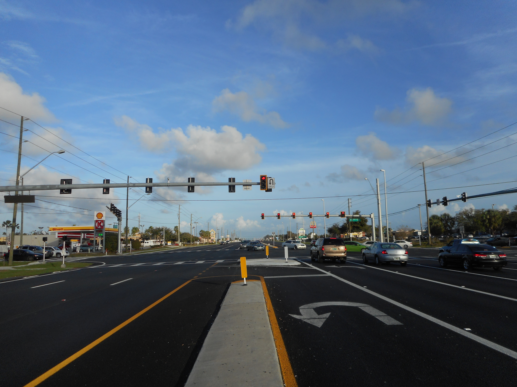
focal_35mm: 25
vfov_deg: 54.9
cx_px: 258
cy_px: 194
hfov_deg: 69.4
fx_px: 373
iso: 80
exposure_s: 1/1000
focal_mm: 4.5
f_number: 3.7
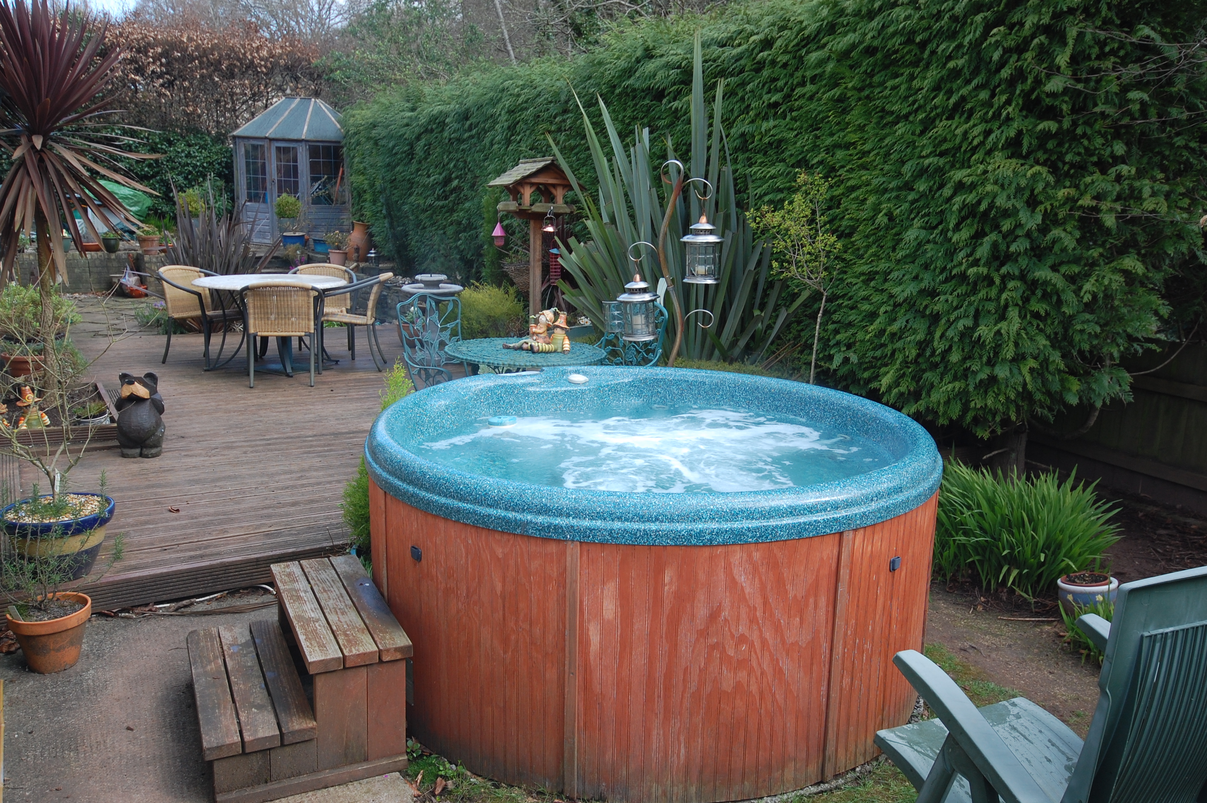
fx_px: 1005
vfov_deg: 43.5
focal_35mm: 30
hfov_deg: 62.0
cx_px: 604
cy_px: 402
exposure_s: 1/125
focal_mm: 20
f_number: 5.6
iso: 280
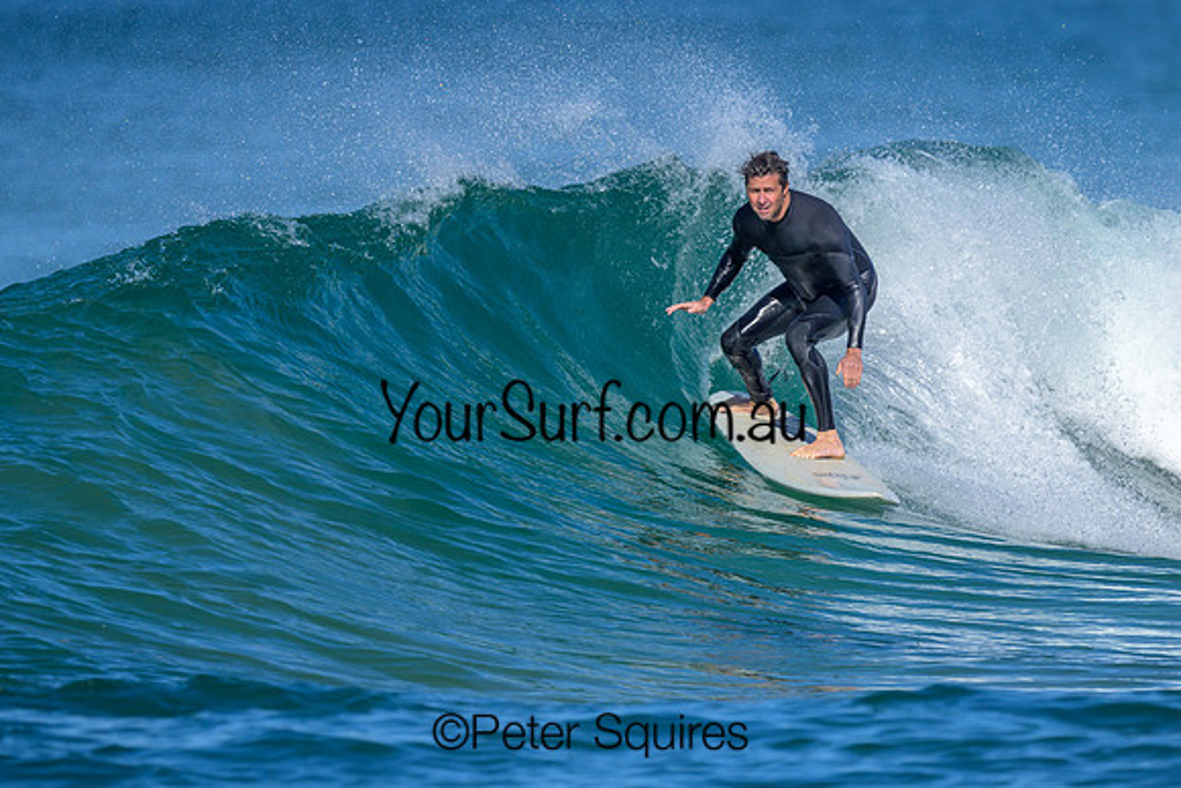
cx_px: 582
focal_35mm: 986
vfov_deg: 1.4
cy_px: 484
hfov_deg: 2.1
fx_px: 32356
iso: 320
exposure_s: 1/2000
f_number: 6.3
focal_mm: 800
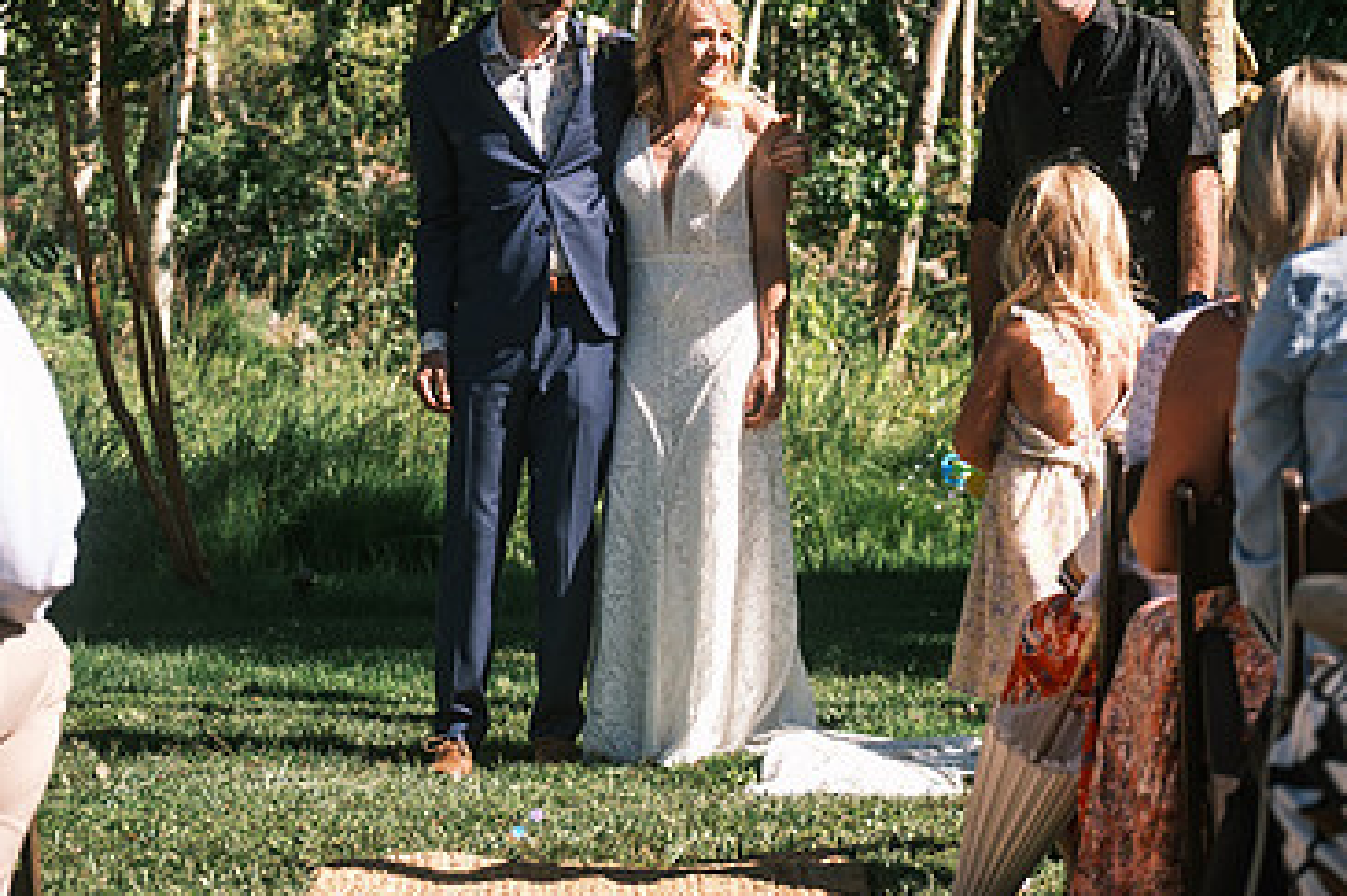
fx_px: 5236
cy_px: 249
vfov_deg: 9.8
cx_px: 524
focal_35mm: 140
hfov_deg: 14.6
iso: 160
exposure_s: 1/1000
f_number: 3.2
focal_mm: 58.7
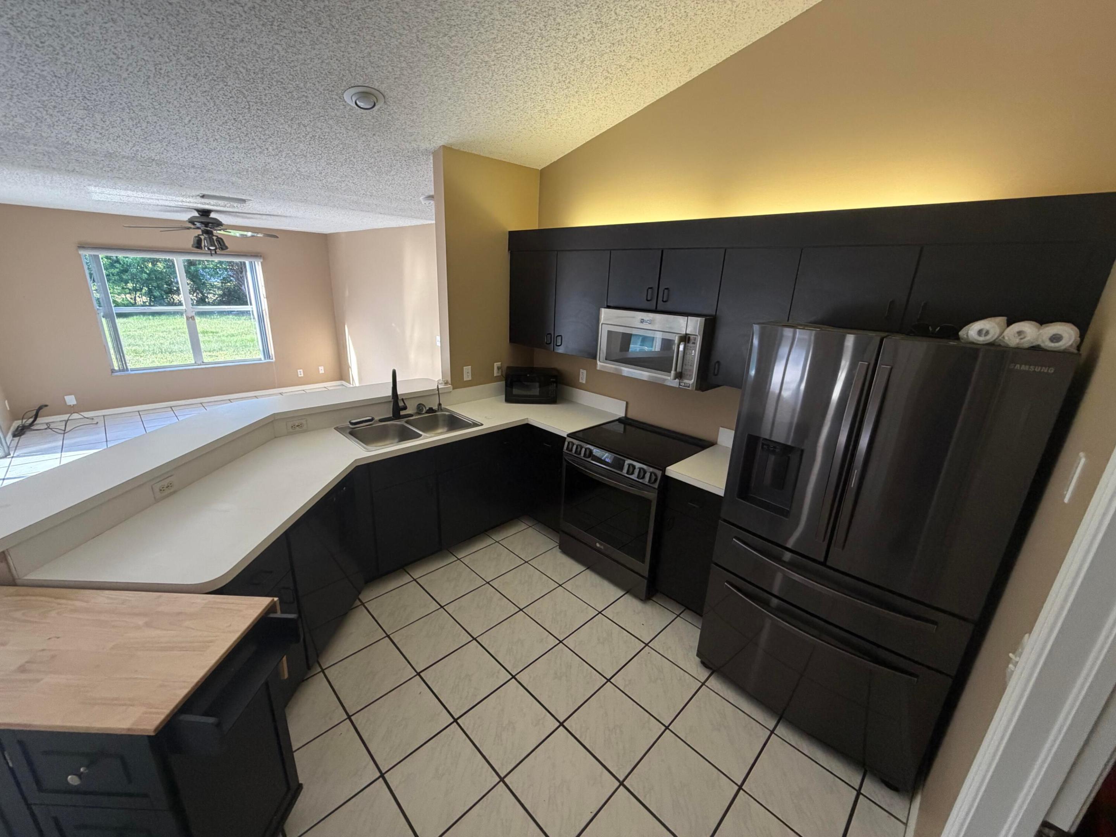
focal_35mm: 14
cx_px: 558
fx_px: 451
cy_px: 418
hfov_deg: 102.1
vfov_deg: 85.7
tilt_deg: -15.8
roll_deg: -2.1
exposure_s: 1/120
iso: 320
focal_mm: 2.22
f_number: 2.2
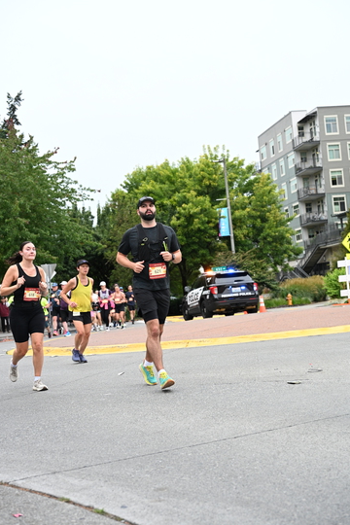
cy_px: 265
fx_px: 773
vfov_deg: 37.5
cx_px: 174
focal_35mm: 53
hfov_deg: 25.5
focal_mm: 52
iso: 1600
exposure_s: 1/800
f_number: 4
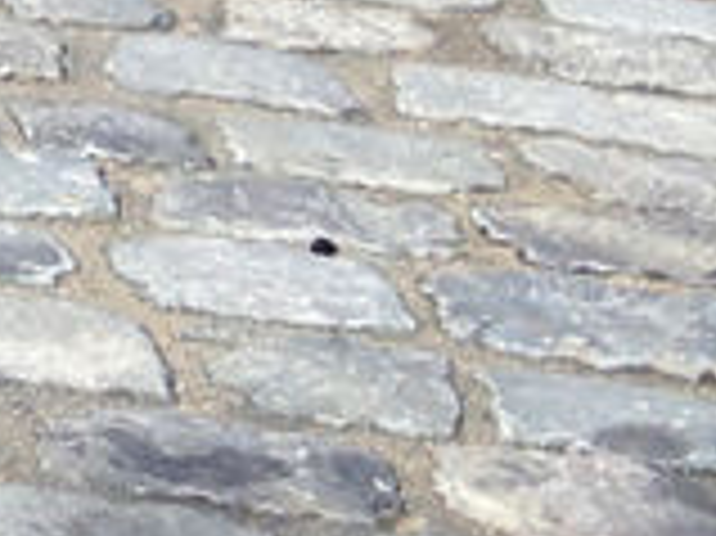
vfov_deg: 7.0
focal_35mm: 208
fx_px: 4299
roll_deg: +1.2
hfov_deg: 8.5
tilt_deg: -12.1
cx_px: -1135
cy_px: -423
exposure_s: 1/1748
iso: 50
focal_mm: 4.12
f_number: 2.4
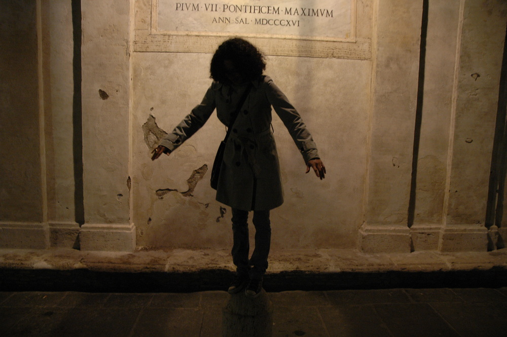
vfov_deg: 47.9
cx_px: 254
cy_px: 168
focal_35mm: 27
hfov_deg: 67.4
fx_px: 380
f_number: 3.5
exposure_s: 1/30
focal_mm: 18
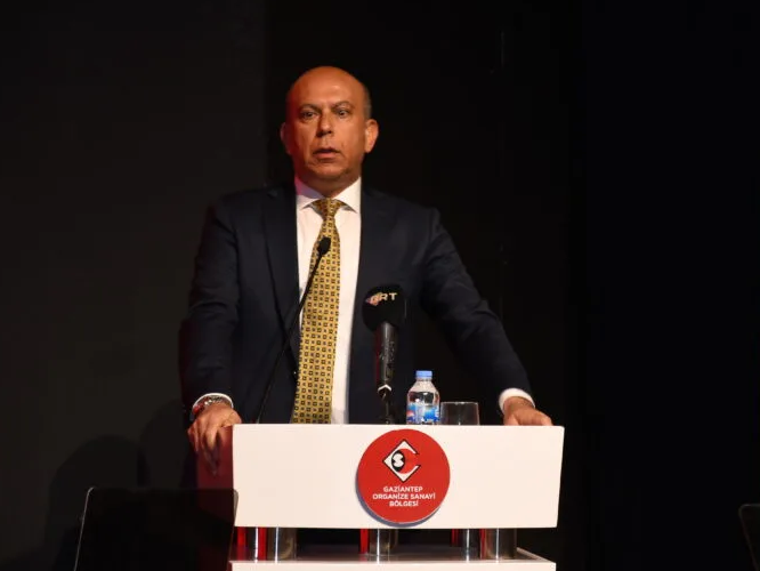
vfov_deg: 4.8
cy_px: 197
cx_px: 489
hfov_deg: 6.4
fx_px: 6743
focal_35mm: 307
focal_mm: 140
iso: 560
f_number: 5.6
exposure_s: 1/60
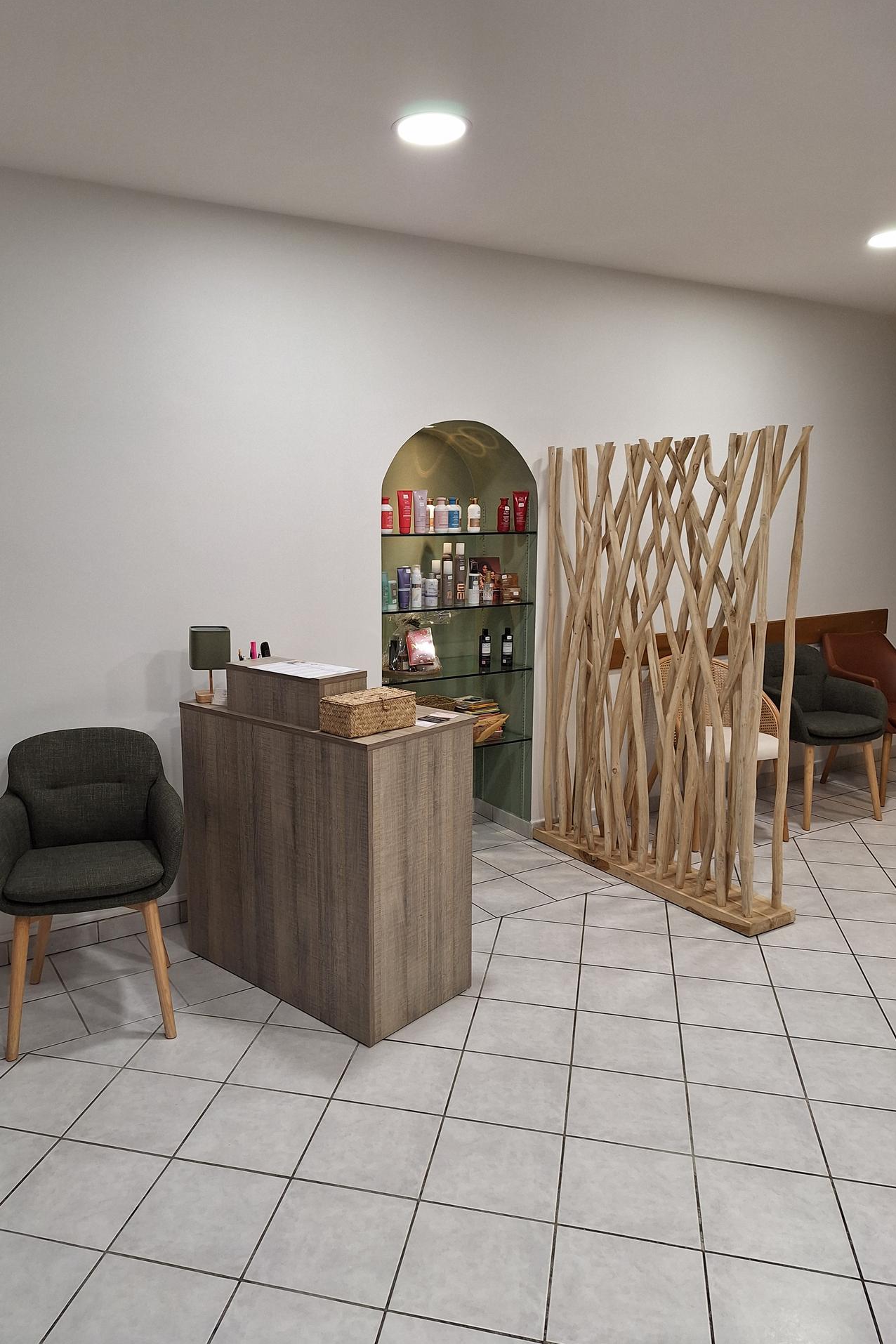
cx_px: 393
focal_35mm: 24
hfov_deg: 53.0
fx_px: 896
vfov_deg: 73.7
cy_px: 671
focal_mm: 5.54
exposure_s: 1/40
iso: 50
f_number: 1.8
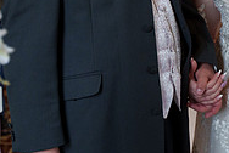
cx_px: 189
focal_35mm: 154
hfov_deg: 13.2
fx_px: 981
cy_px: -53
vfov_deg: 8.8
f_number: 2.8
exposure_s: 1/250
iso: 1600
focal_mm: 50
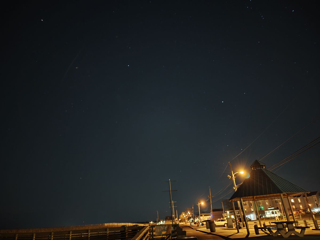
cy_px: 120
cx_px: 160
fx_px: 213
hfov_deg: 73.9
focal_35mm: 23
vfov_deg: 58.9
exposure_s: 1.2
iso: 2500
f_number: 1.6
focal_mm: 6.06
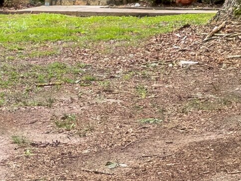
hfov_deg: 8.0
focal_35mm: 242
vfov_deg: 6.1
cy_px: -89
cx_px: 344
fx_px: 1686
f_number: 1.8
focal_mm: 6.76
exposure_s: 1/640
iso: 80
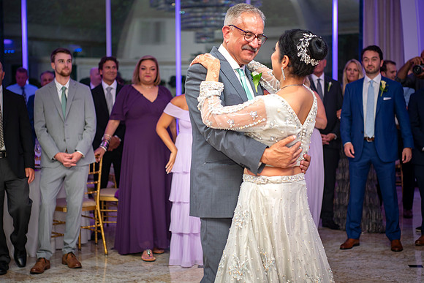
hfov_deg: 27.0
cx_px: 211
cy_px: 141
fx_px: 884
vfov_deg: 18.2
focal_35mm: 75
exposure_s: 1/125
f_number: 2.8
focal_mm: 70
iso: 800
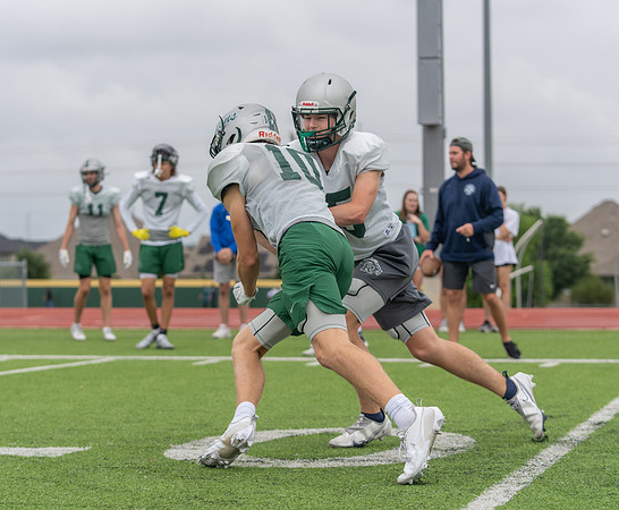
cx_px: 304
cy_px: 240
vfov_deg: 15.8
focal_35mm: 99
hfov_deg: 19.2
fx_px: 1832
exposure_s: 1/1250
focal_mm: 77
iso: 200
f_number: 3.5
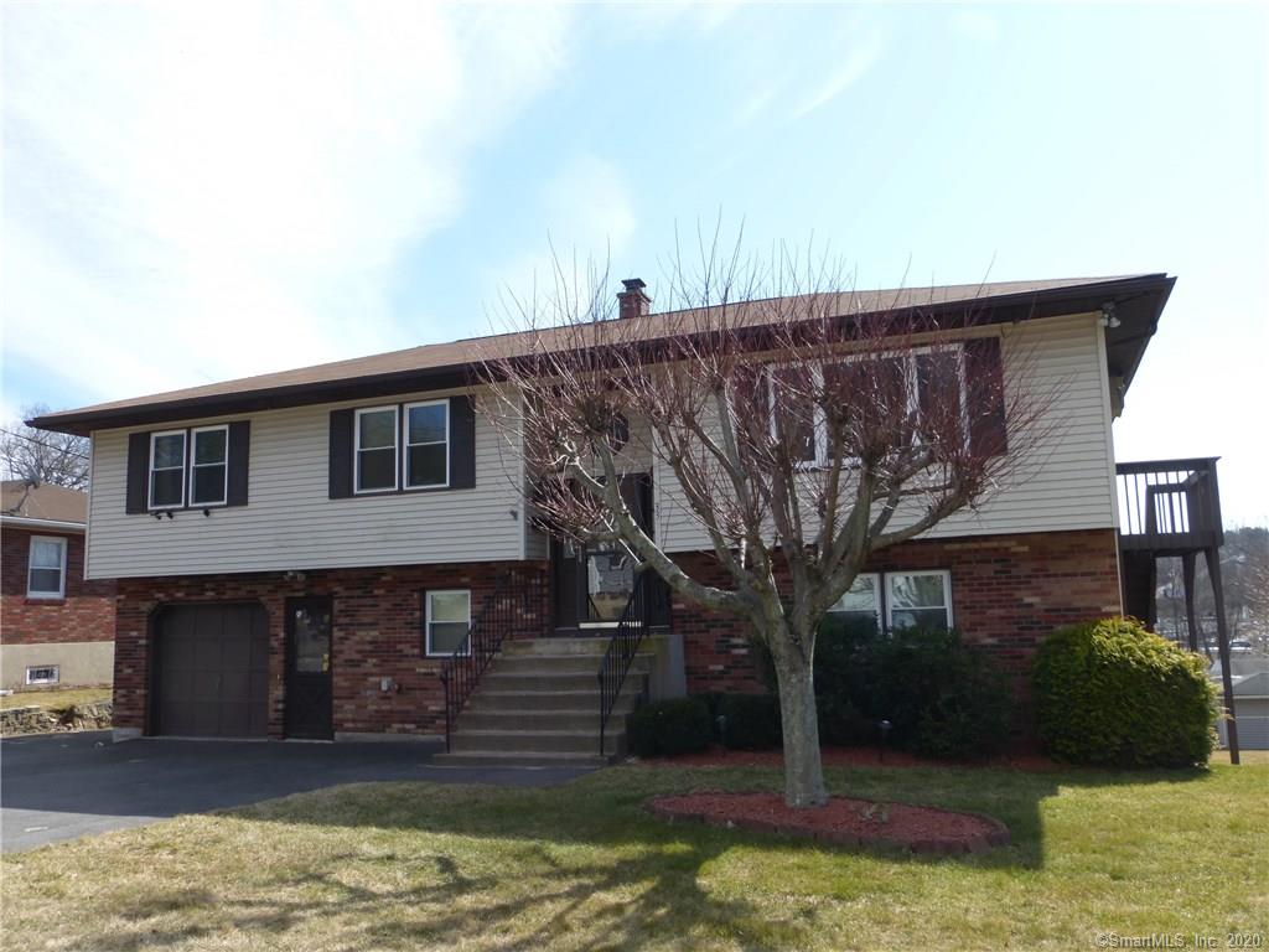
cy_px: 476
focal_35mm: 28
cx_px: 634
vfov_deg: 49.7
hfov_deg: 63.4
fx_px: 1026
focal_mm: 4.8
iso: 100
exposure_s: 1/640
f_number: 4
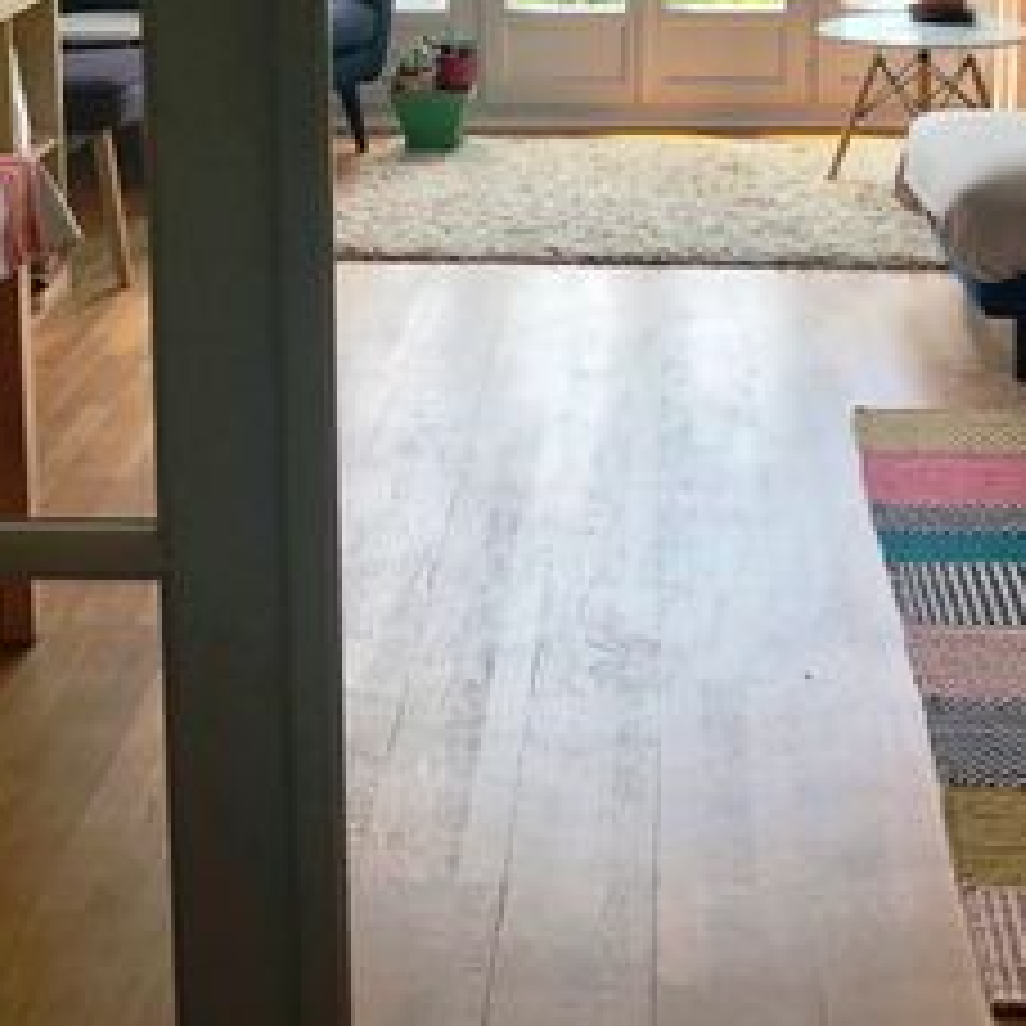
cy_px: 72
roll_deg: +0.4
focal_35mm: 65
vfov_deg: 25.5
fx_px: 2180
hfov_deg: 26.5
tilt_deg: -9.9
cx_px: 572
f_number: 1.8
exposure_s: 1/120
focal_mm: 4
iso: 32
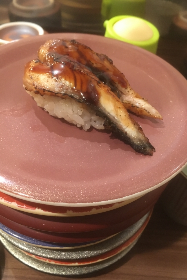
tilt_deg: -48.0
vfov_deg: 60.3
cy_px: 144
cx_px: 83
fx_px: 242
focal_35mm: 31
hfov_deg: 42.3
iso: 200
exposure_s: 1/15
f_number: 2.2
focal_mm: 4.15
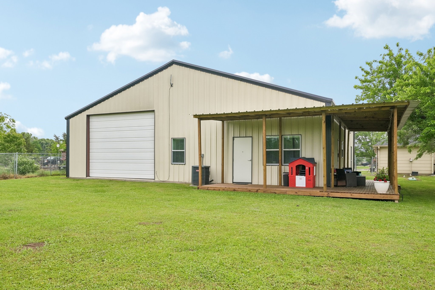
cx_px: 218
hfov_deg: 69.4
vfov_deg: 49.5
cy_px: 145
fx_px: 314
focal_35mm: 26
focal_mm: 26
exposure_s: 1/500
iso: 400
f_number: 8
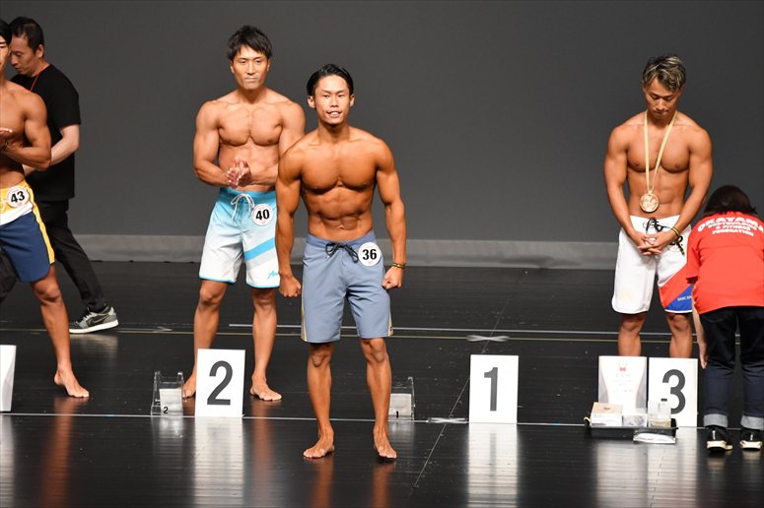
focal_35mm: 300
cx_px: 382
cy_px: 254
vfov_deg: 4.6
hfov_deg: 6.9
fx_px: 6364
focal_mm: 200
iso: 2500
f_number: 5.6
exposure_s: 1/400
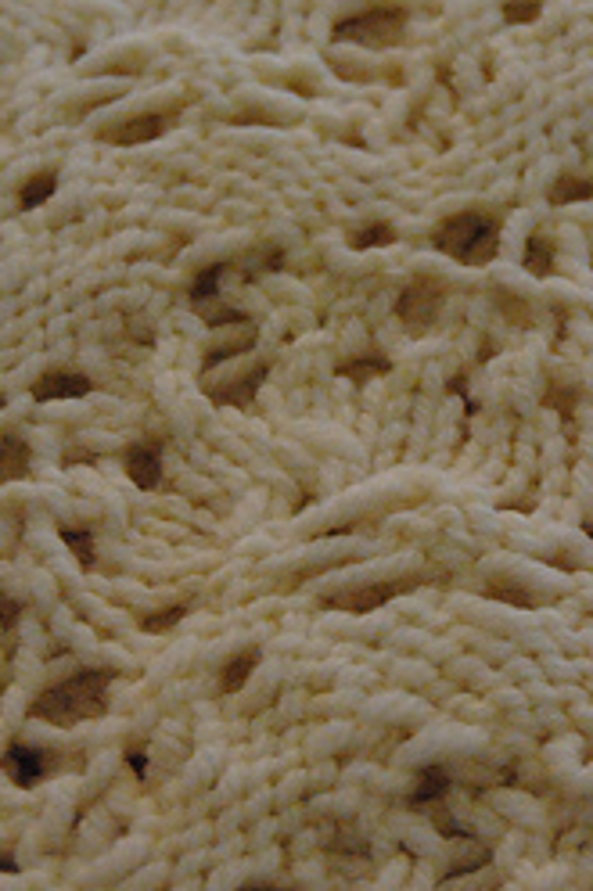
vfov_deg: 15.5
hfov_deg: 10.3
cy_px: 460
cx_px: 654
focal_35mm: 132
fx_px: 3266
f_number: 4.5
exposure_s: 1/20
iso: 1600
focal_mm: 34
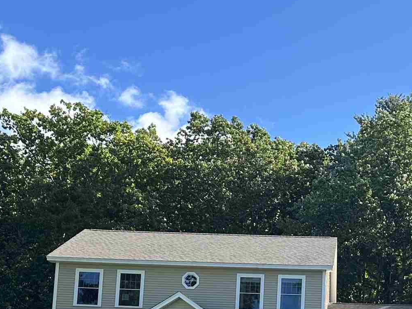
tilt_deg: +8.2
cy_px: 327
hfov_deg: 26.4
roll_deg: -2.5
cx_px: 305
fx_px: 869
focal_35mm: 73
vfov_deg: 19.4
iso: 80
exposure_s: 1/1721
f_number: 1.78
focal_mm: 6.86
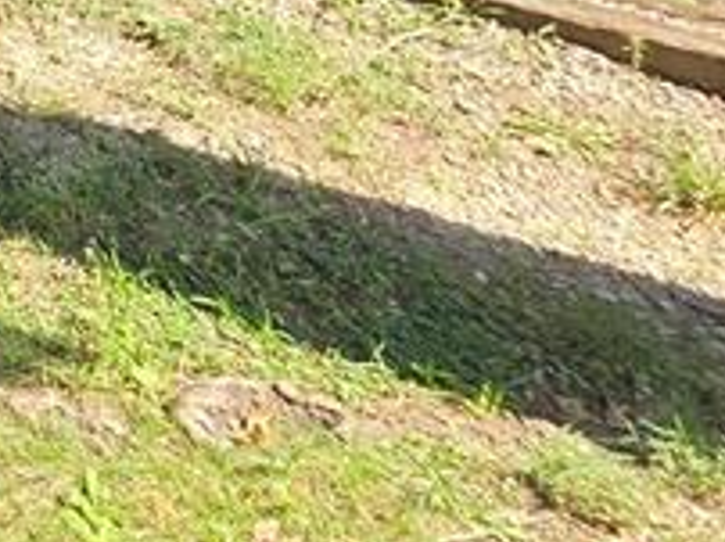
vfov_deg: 15.4
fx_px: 1381
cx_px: -743
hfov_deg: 18.5
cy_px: -671
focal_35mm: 66
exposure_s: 1/312
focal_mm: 2.2
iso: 50
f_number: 2.2
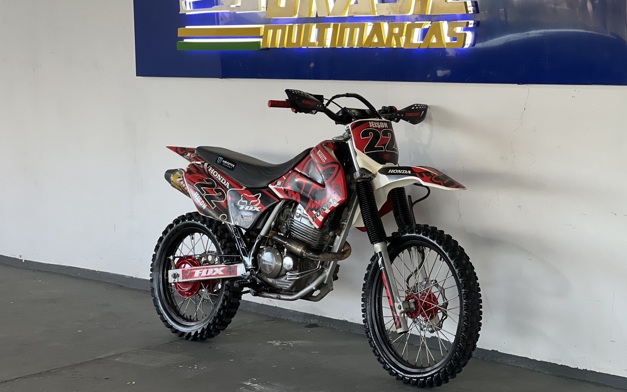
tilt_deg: -5.9
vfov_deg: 15.9
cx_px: 315
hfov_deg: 25.2
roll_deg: +2.2
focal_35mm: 82
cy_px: 190
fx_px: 1401
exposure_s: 1/120
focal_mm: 9
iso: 250
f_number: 2.8
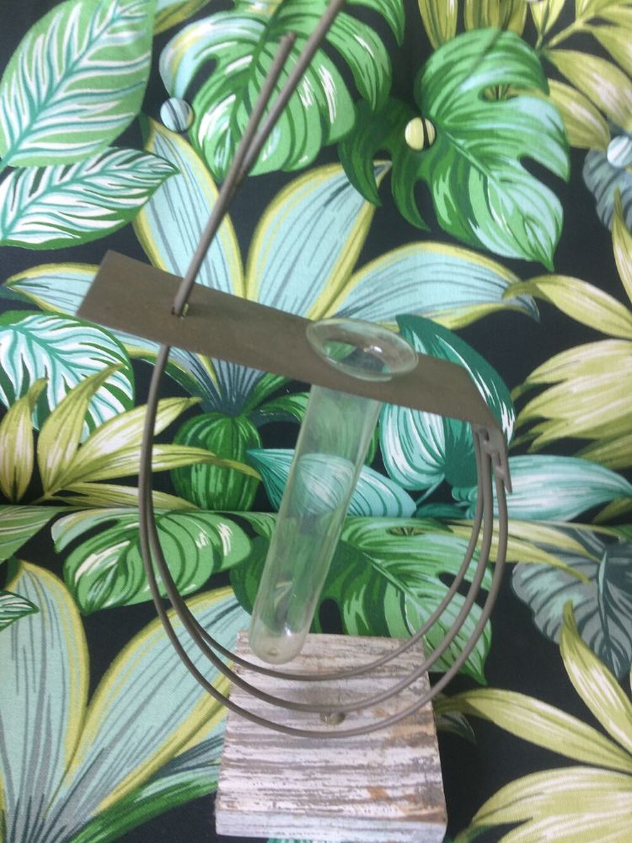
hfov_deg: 48.2
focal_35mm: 29
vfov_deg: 61.7
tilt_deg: -41.9
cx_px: 316
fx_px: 706
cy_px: 422
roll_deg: -5.1
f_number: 2.2
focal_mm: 4.15
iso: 40
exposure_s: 1/50
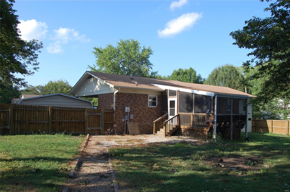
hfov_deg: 67.4
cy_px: 96
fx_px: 217
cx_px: 145
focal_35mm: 27
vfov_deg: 47.8
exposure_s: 1/250
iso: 200
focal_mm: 18
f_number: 8
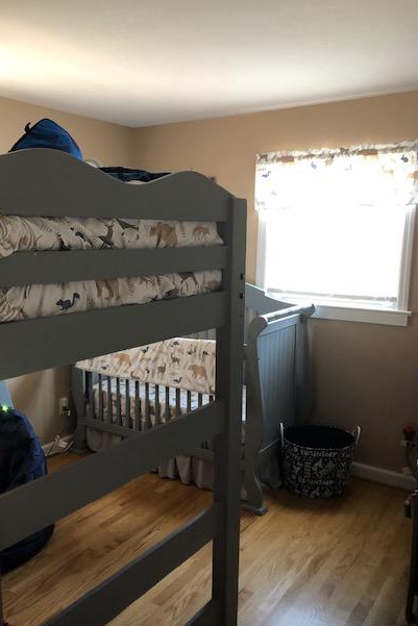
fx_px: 540
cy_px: 332
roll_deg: -0.9
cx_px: 178
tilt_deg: -10.3
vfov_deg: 60.2
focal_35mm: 31
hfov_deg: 42.2
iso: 100
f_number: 1.8
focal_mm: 3.99
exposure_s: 1/13
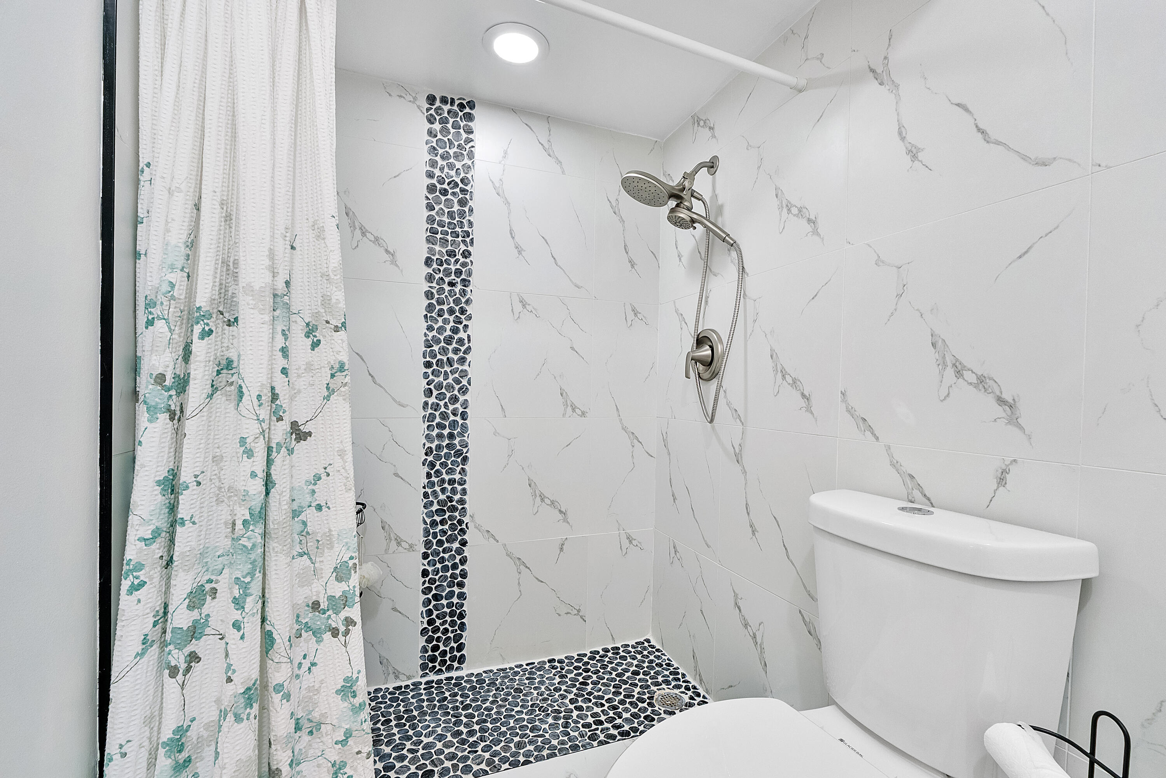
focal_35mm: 15
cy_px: 389
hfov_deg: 100.4
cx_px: 583
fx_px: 486
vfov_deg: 77.4
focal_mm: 10
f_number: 6.3
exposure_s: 1/25
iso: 800
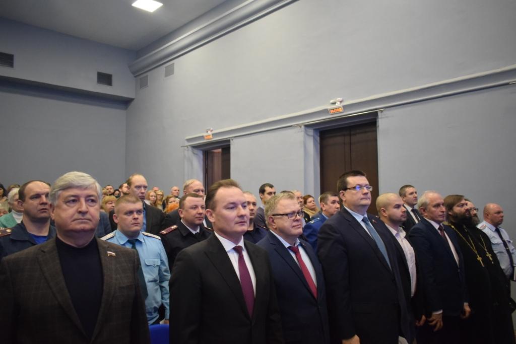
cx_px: 258
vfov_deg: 43.6
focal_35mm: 30
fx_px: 430
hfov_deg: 61.9
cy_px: 172
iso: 2200
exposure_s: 1/60
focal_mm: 20
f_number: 3.5
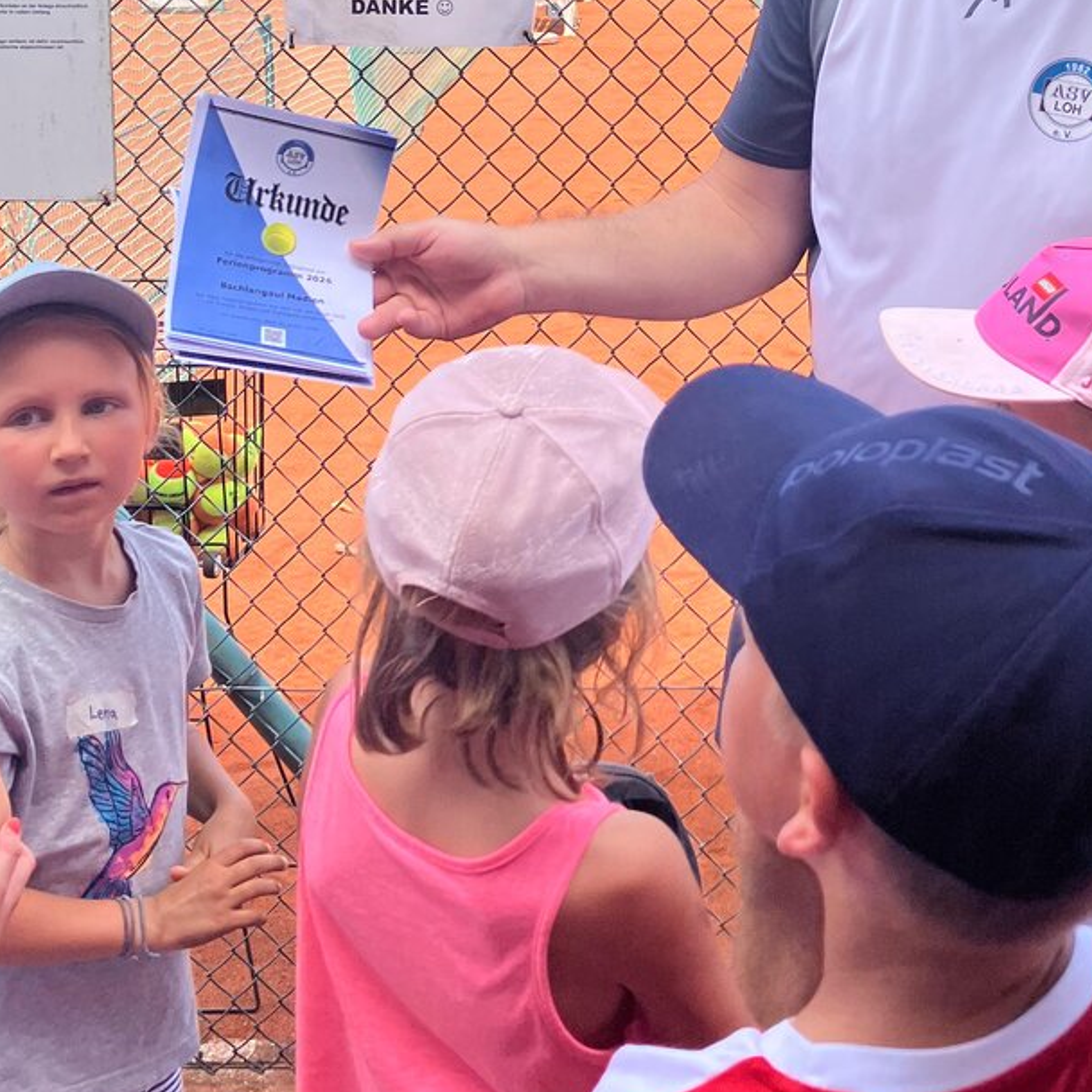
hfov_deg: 29.9
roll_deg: +0.0
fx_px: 2034
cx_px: 679
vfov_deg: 29.2
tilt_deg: -7.3
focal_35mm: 57
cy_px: 183
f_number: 1.8
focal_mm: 3.99
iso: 32
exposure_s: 1/867
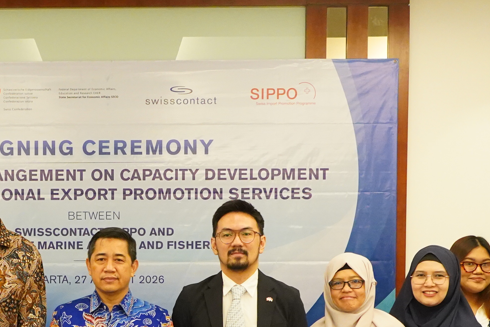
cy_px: 313
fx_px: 1034
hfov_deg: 26.0
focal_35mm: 76
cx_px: 73
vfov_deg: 17.6
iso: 6400
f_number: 5
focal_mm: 25
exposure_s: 1/125
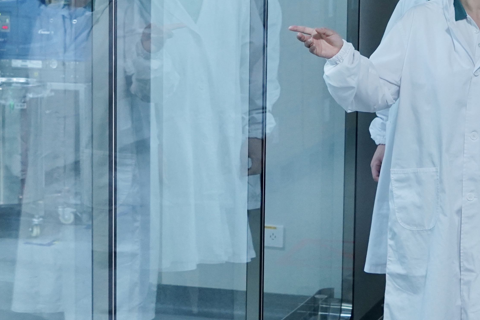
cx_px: 326
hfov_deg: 24.1
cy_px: 52
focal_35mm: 84
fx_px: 1120
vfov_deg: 16.1
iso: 2500
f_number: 5
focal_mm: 43
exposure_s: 1/80
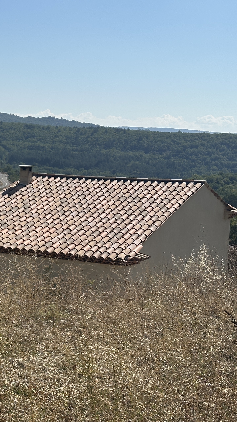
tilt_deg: -4.5
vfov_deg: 25.6
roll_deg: -1.6
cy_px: 209
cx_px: -54
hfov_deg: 14.1
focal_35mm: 83
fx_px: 927
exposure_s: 1/8197
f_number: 1.78
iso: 64
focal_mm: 6.86
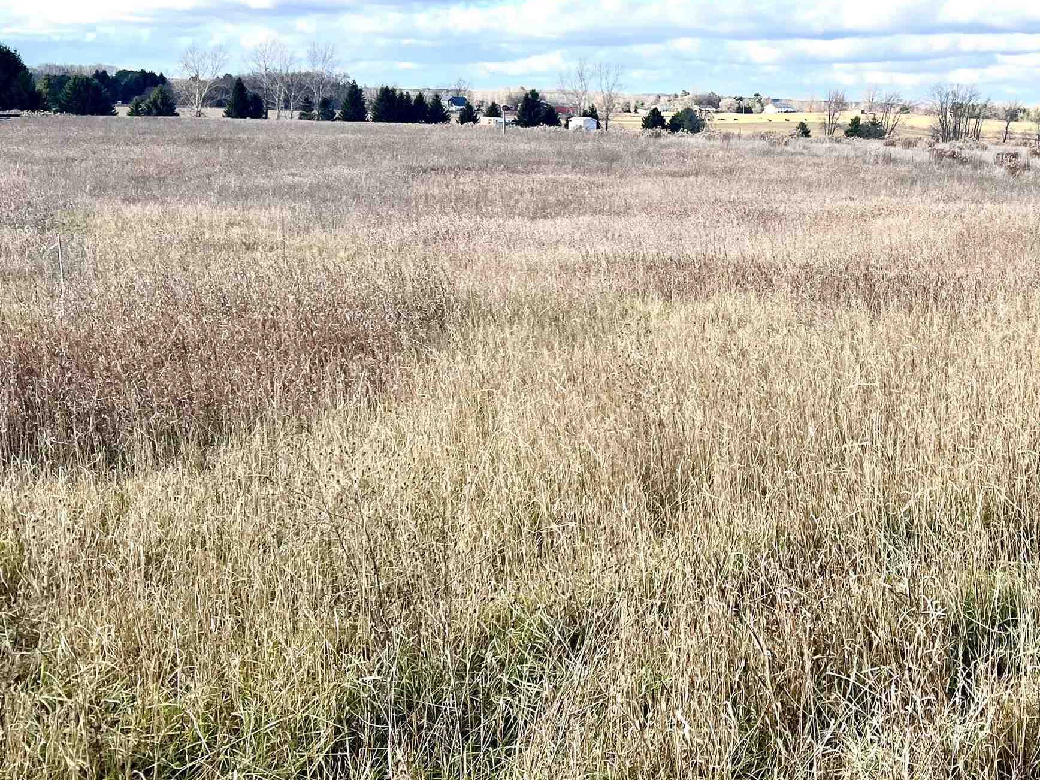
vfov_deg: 31.0
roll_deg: -1.9
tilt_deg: -5.5
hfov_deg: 40.1
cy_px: 205
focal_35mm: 46
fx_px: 1382
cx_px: 776
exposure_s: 1/3077
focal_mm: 5.7
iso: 50
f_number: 1.5
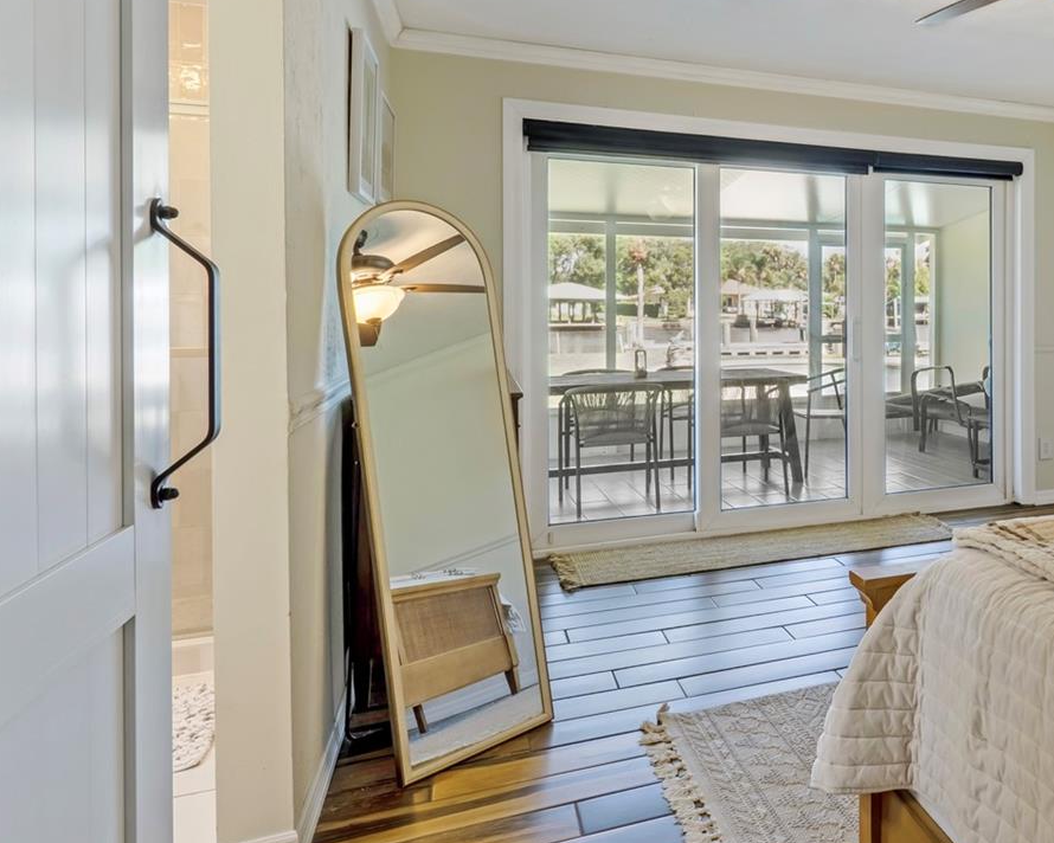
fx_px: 869
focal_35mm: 28
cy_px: 311
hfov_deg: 56.0
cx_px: 901
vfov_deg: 51.2
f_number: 9
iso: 250
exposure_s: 1/125
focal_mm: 11
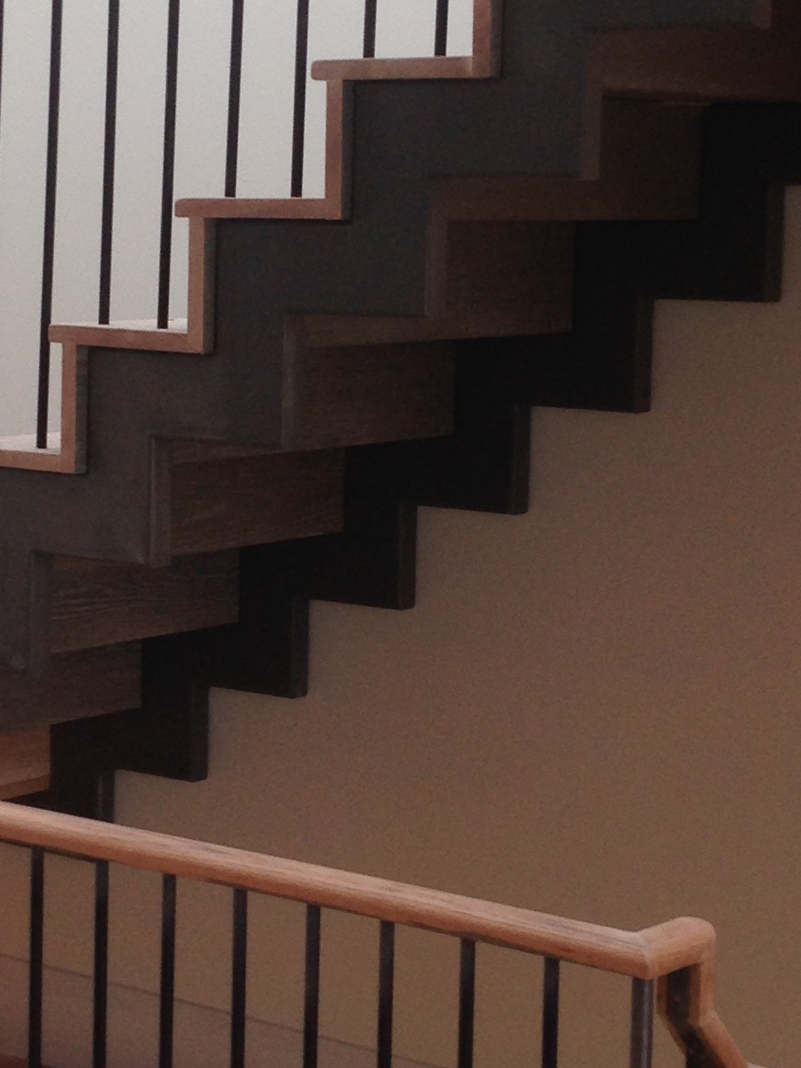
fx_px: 2901
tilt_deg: -3.3
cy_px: 401
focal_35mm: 94
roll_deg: -1.4
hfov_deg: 15.7
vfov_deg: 20.8
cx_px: 297
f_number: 2.4
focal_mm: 4.12
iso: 50
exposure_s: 1/60
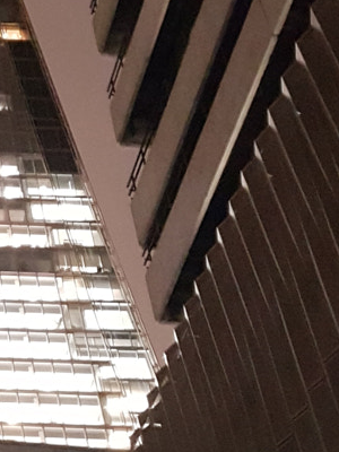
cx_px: -102
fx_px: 1358
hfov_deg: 13.7
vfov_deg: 18.6
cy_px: 400
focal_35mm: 104
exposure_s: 1/10
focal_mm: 4.2
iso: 640
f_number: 1.7
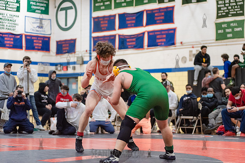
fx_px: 545
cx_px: 122
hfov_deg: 25.4
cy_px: 82
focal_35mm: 80
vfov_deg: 17.1
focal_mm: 80
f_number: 3.5
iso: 4000
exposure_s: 1/400
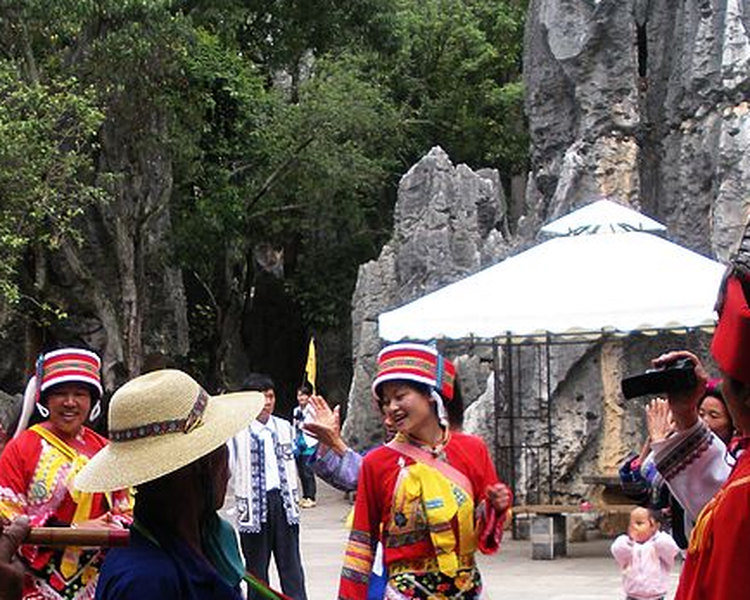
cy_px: 493
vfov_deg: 18.3
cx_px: 271
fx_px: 1842
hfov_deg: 22.9
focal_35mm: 83
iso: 64
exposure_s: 1/189
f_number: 3.5
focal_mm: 6.3
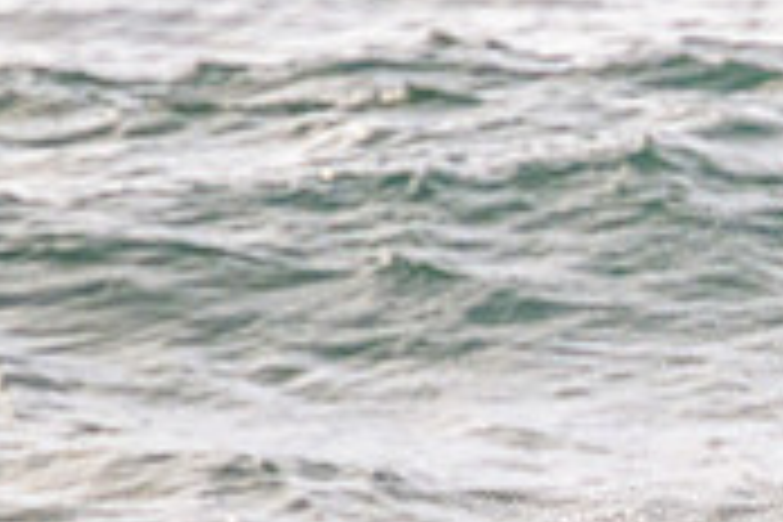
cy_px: 745
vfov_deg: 0.5
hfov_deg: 0.8
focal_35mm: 2667
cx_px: 1174
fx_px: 58003
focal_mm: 800
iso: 2200
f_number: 11
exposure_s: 1/2000
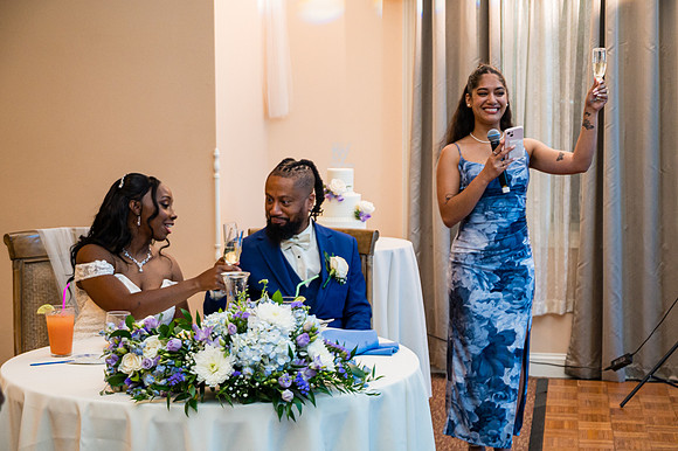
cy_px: 222
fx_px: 1136
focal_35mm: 60
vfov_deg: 22.5
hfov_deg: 33.2
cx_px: 344
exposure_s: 1/60
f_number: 4
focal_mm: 59
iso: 3200
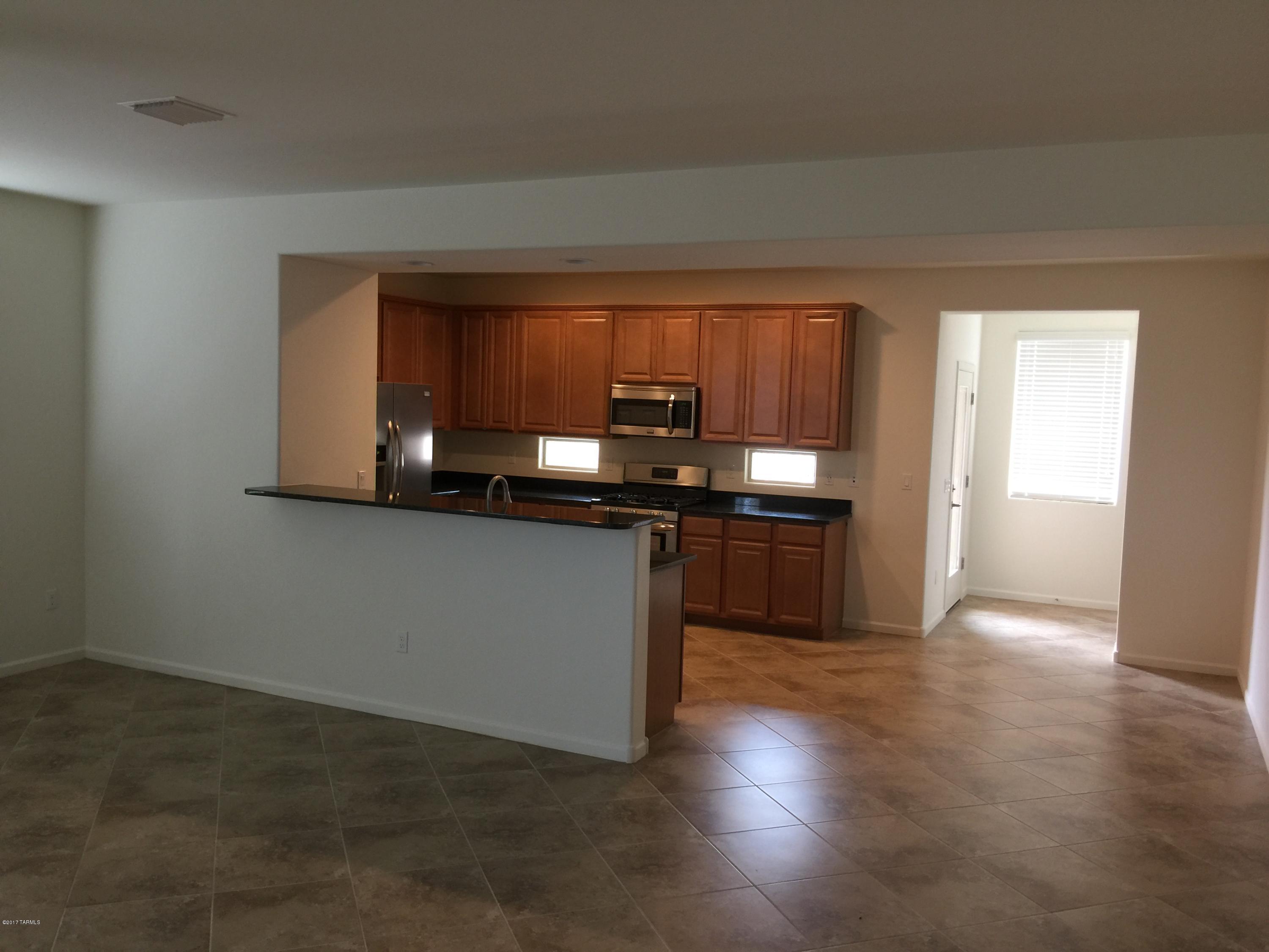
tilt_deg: -5.6
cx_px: 634
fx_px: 1063
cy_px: 476
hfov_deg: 61.7
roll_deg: -1.8
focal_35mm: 29
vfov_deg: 48.2
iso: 40
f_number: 2.2
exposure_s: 1/15
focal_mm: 4.15
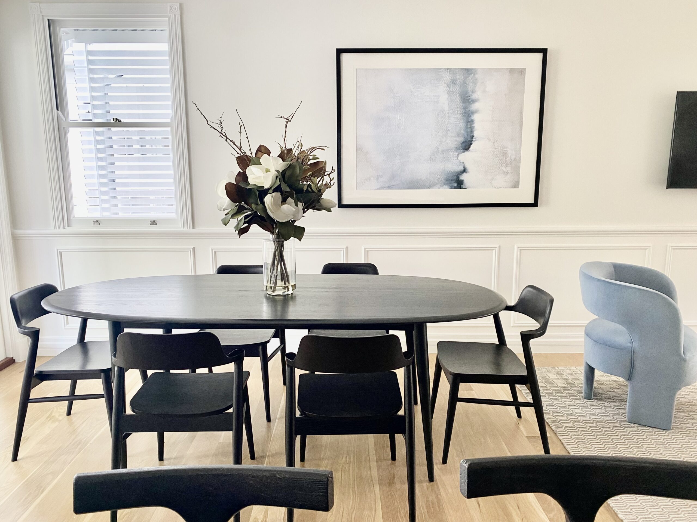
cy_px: 261
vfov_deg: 53.1
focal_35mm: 26
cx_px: 348
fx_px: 524
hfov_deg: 67.3
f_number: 1.8
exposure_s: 1/60
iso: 200
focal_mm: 4.25
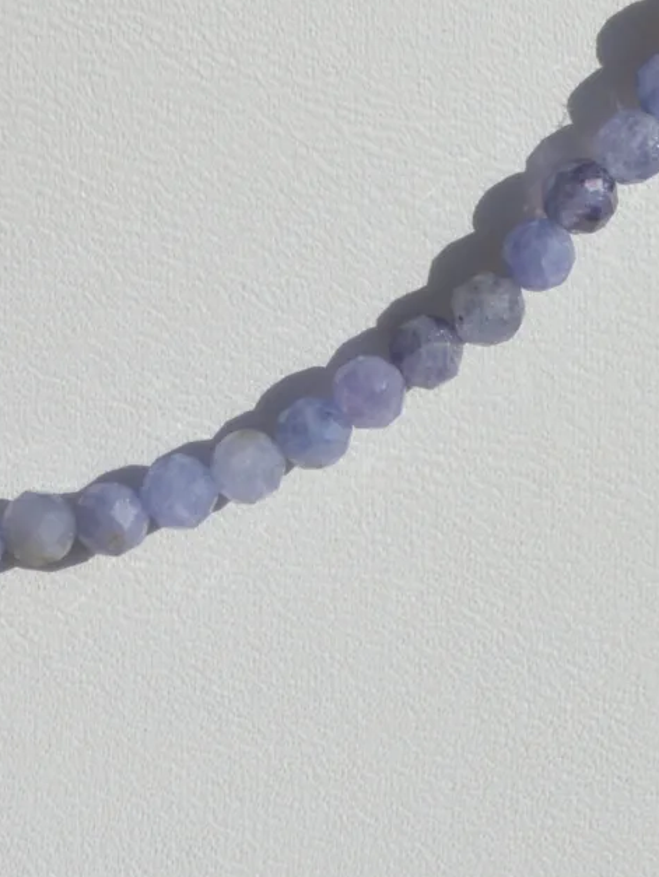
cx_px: -213
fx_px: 15670
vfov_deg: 3.2
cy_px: -750
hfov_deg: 2.4
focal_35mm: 618
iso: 400
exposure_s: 1/4000
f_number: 5
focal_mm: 105
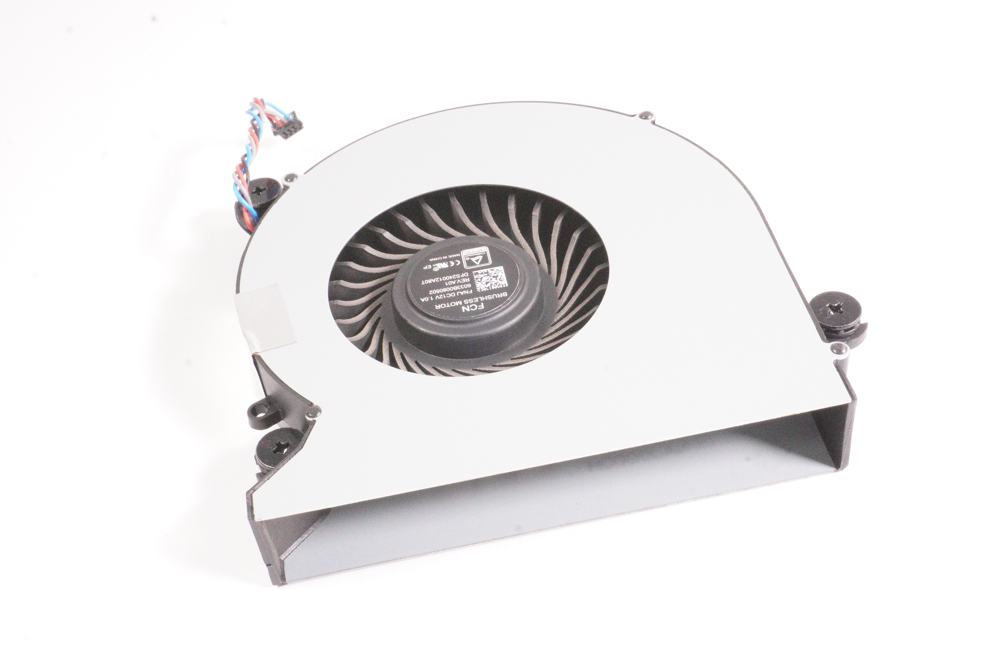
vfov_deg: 26.4
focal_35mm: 51
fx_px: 1396
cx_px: 493
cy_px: 328
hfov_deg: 38.9
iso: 12800
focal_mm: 34
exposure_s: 1/160
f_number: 22
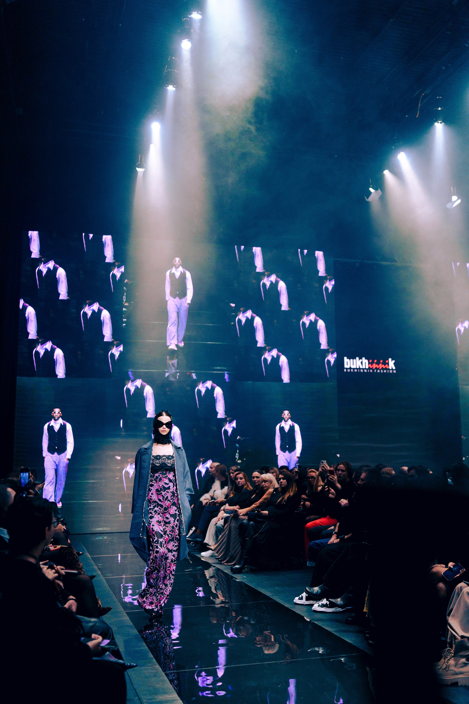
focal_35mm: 35
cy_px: 352
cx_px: 234
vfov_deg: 54.4
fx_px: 684
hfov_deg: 37.9
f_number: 2.2
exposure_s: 1/320
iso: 2000
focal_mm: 35
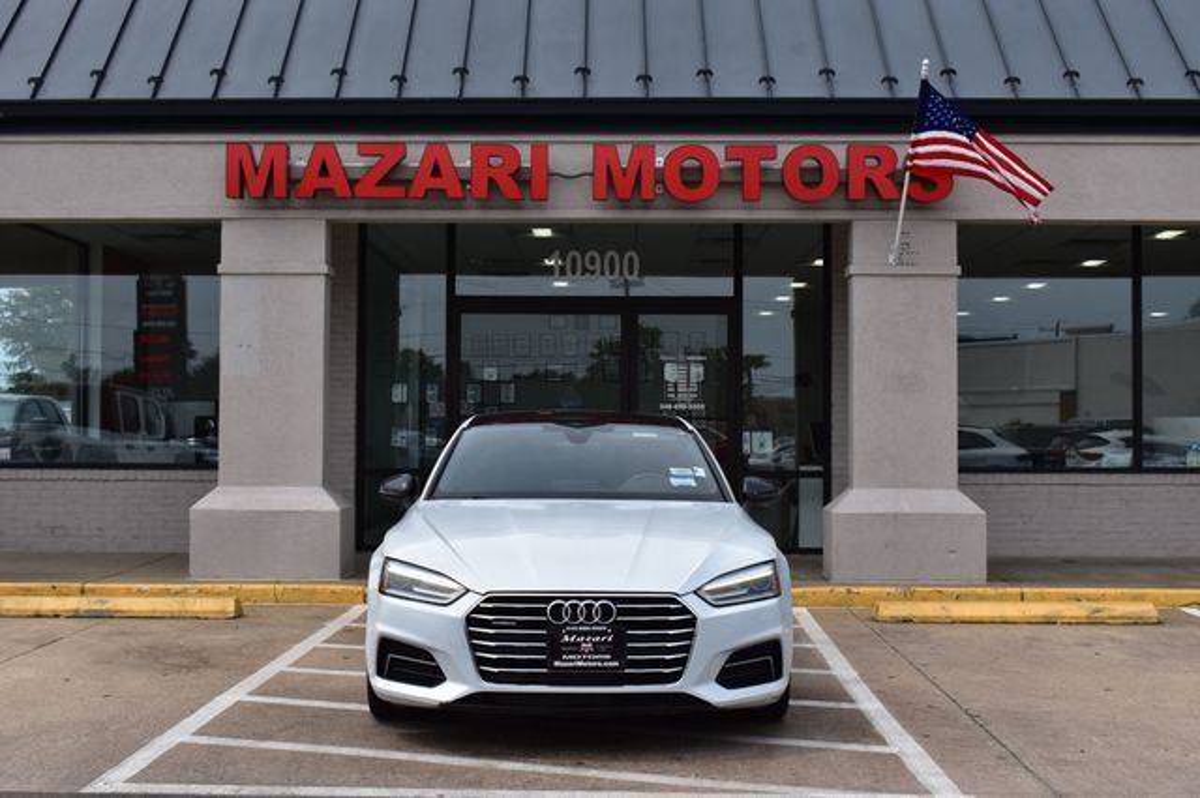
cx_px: 600
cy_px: 399
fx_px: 1549
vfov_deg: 28.9
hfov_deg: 42.3
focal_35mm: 46
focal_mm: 31
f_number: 11
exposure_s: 1/500
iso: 280
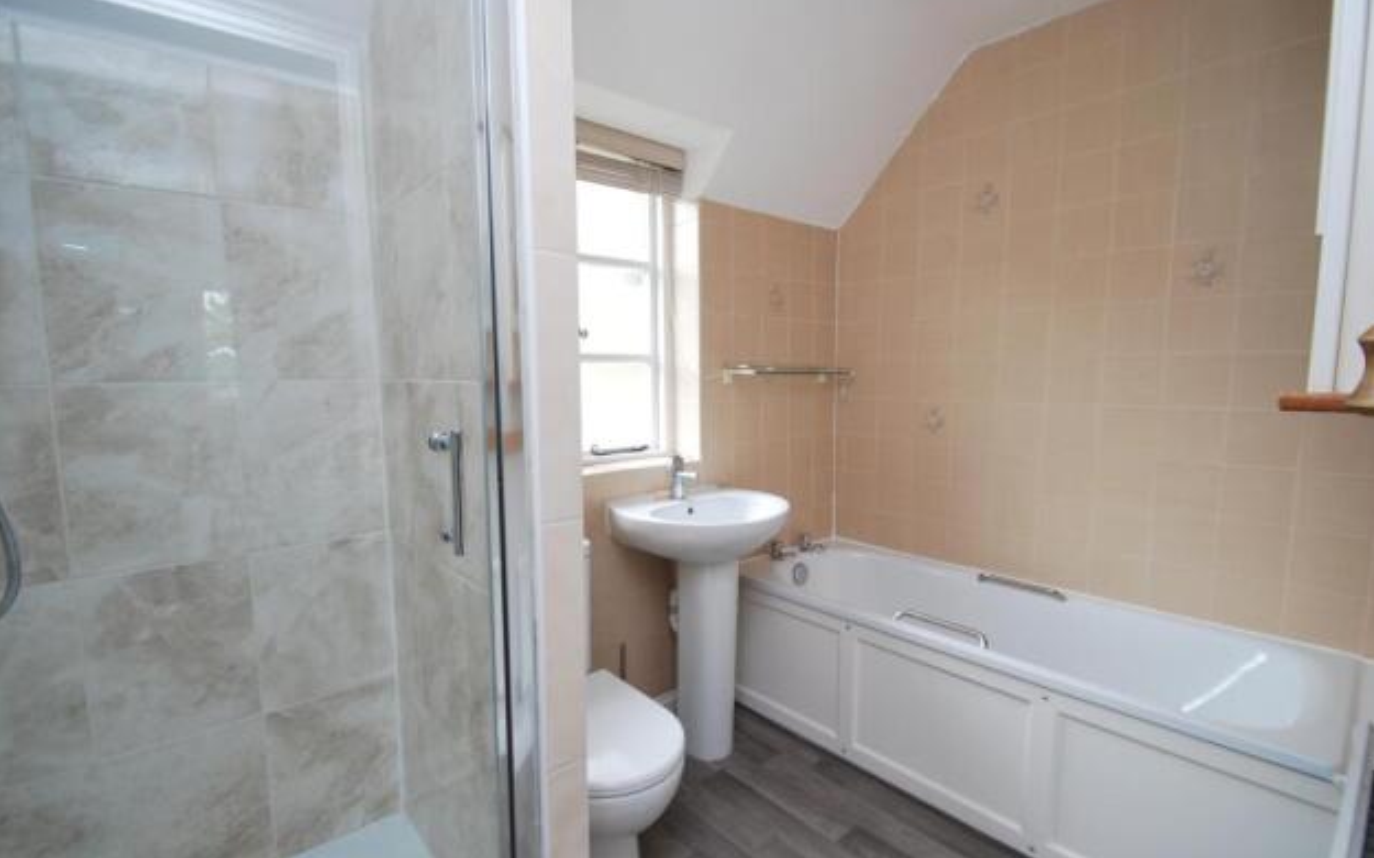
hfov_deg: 97.8
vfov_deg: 71.2
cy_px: 426
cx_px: 678
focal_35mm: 16
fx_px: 599
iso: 200
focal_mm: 10
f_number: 3.5
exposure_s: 1/50
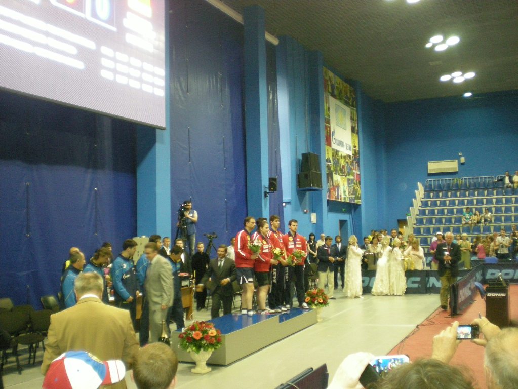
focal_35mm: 38
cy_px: 194
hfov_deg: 49.0
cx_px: 259
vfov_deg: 37.7
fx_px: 569
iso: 422
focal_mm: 6.3
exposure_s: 1/30
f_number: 3.1
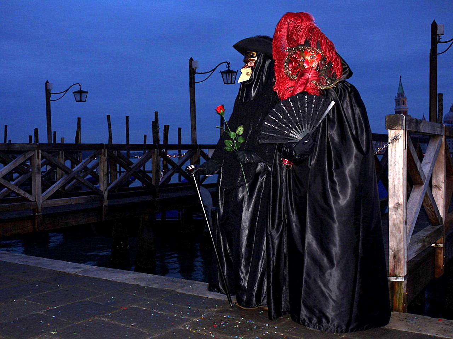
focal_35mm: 38
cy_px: 170
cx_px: 226
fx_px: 497
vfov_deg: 37.7
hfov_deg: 49.0
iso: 100
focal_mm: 19
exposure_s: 1/8
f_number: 4.3
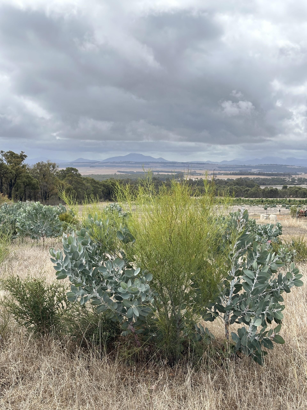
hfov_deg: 30.3
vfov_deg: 39.7
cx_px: 154
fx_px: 568
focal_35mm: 48
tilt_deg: -3.3
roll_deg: -0.5
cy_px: 205
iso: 64
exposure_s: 1/1433
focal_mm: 6.86
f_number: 1.78
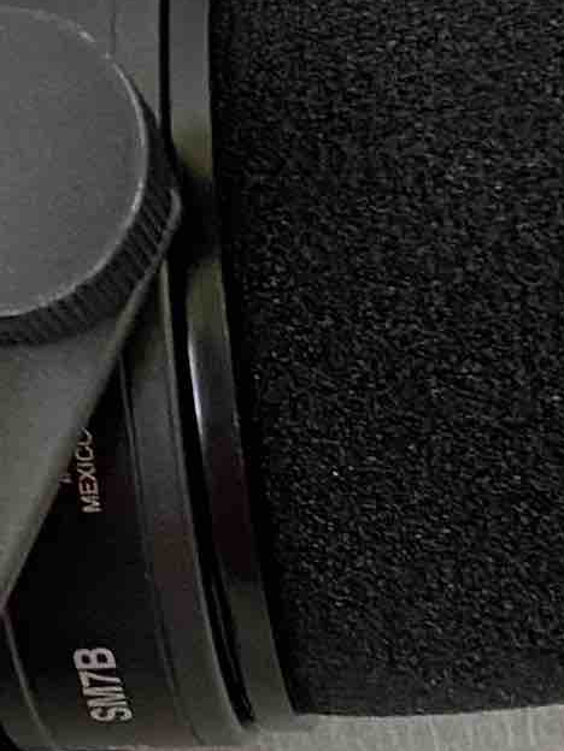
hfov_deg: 8.8
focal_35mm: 168
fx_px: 3650
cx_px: -48
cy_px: -141
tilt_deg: -58.2
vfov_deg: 11.5
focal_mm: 4.25
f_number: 1.8
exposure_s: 1/62
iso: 125
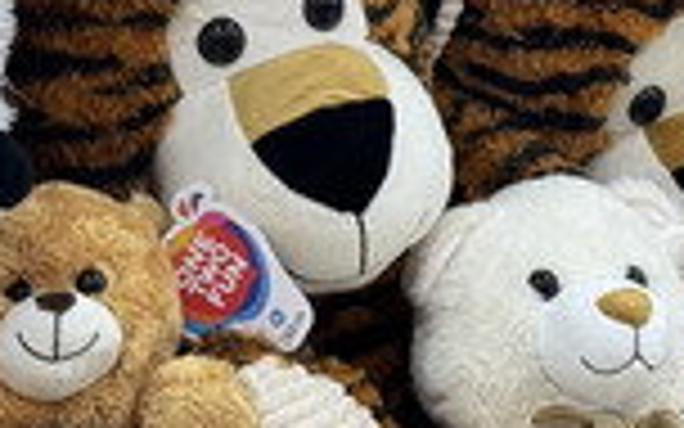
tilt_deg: +3.7
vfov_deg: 6.4
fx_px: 3747
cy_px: -216
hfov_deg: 10.4
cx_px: 446
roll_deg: +2.3
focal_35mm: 201
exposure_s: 1/100
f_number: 1.78
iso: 80
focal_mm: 6.76
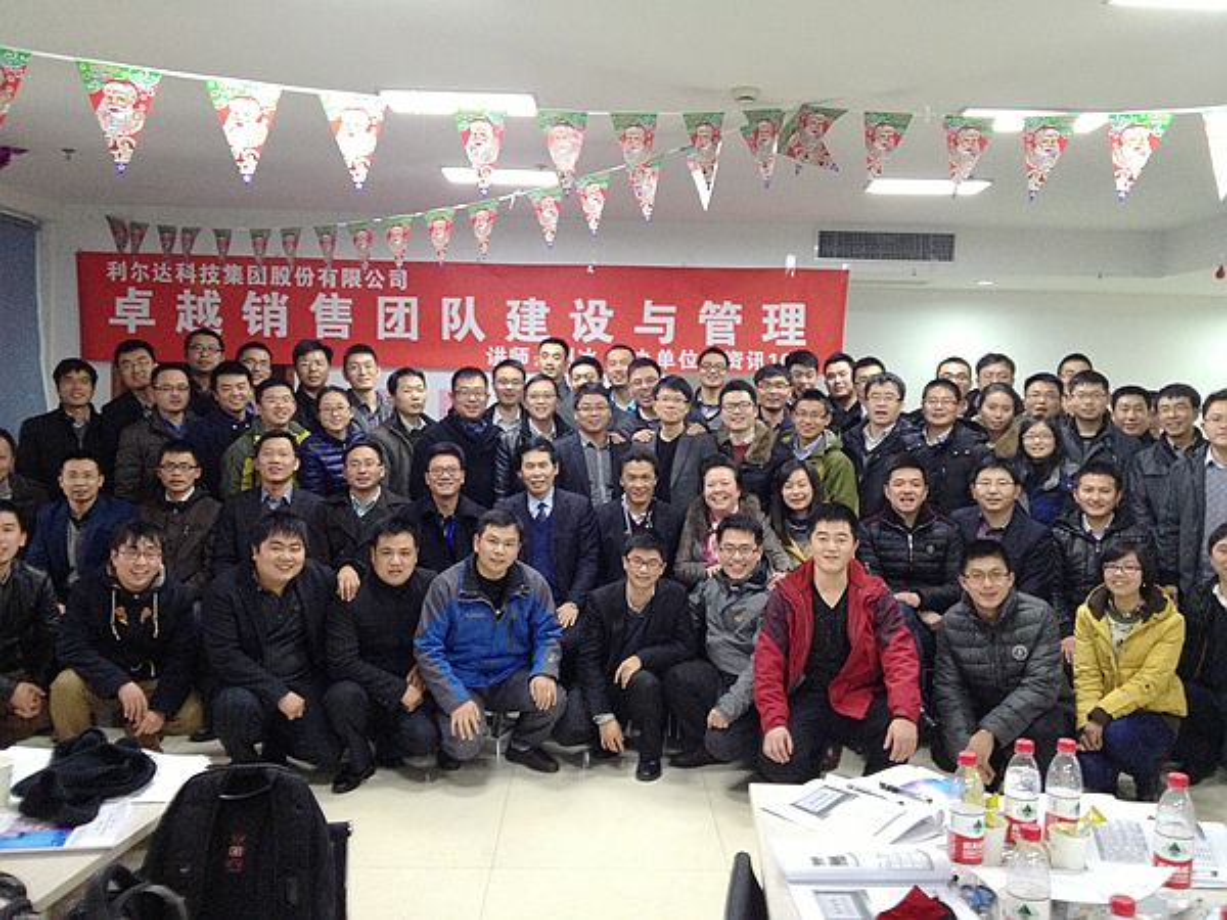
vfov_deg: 40.7
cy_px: 460
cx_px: 614
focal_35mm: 35
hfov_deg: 52.6
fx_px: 1241
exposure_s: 1/20
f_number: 2.4
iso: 250
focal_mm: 4.28
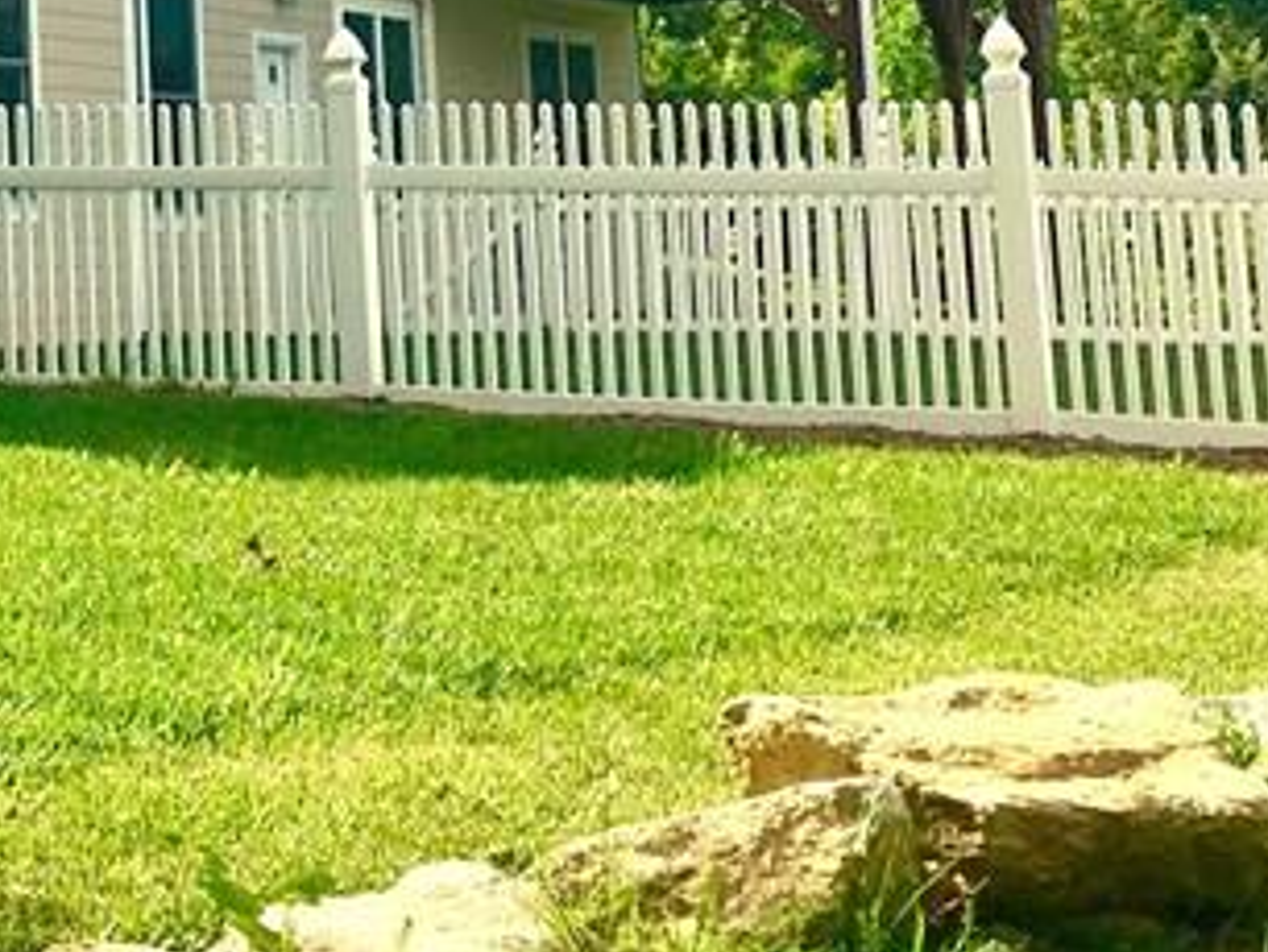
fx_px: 3556
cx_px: -162
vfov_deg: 14.7
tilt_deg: +7.8
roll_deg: +2.2
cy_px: -232
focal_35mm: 97
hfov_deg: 19.3
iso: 25
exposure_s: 1/1748
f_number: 2.2
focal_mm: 4.15
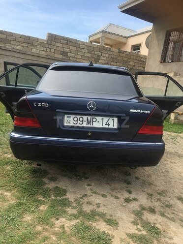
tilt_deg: -7.7
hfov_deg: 48.2
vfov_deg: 61.7
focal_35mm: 29
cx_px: 92
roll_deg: -8.6
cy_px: 122
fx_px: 204
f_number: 2.2
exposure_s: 1/1319
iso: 32
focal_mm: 4.15
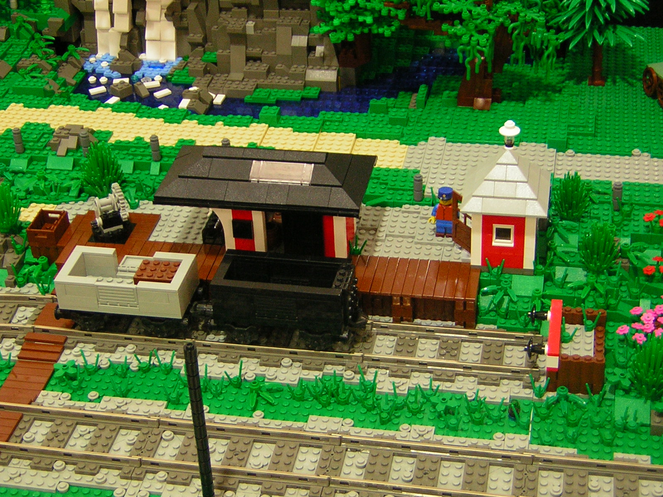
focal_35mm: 66
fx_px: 1264
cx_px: 332
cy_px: 248
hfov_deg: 29.4
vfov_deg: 22.3
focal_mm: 8.6
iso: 96
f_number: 3.5
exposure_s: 1/5.9
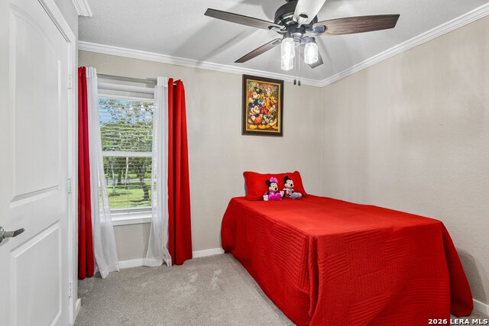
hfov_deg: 93.3
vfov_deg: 70.5
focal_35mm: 17
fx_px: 231
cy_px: 163
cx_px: 244
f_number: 8
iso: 2500
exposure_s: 1/15
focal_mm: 17
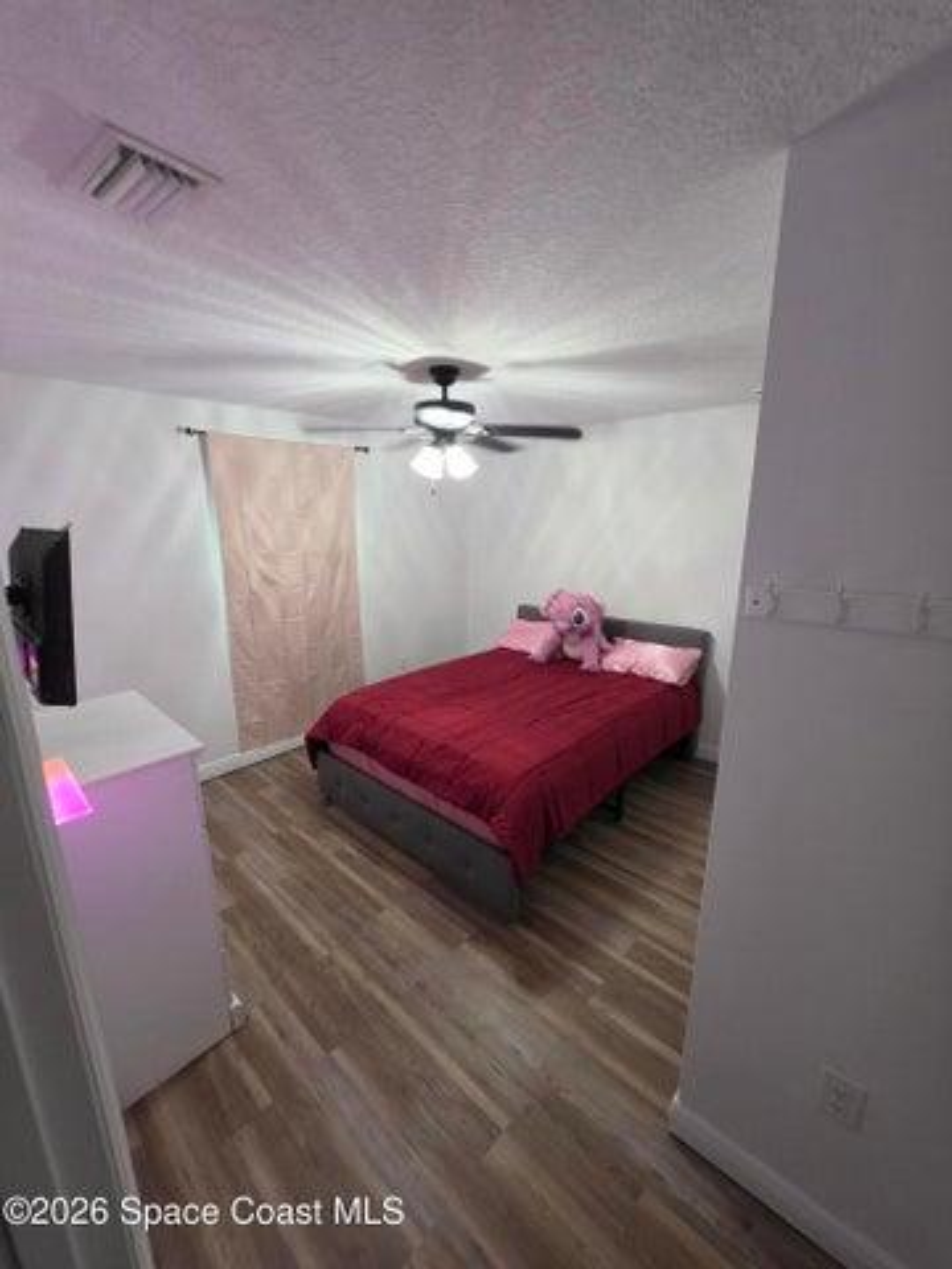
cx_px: 476
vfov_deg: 106.2
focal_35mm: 13
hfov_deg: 89.9
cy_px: 634
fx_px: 477
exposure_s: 1/60
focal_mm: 2.2
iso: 400
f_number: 1.9
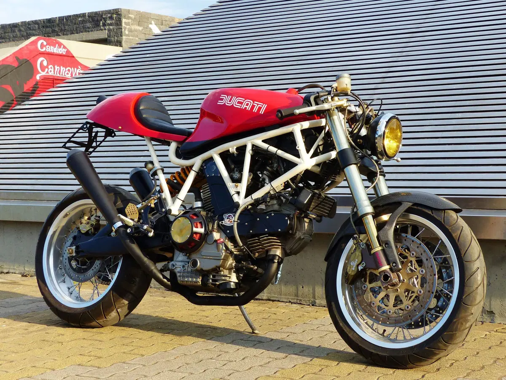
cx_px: 253
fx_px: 965
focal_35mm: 66
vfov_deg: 22.3
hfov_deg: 29.4
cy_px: 190
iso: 100
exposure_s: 1/320
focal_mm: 11.9
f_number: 4
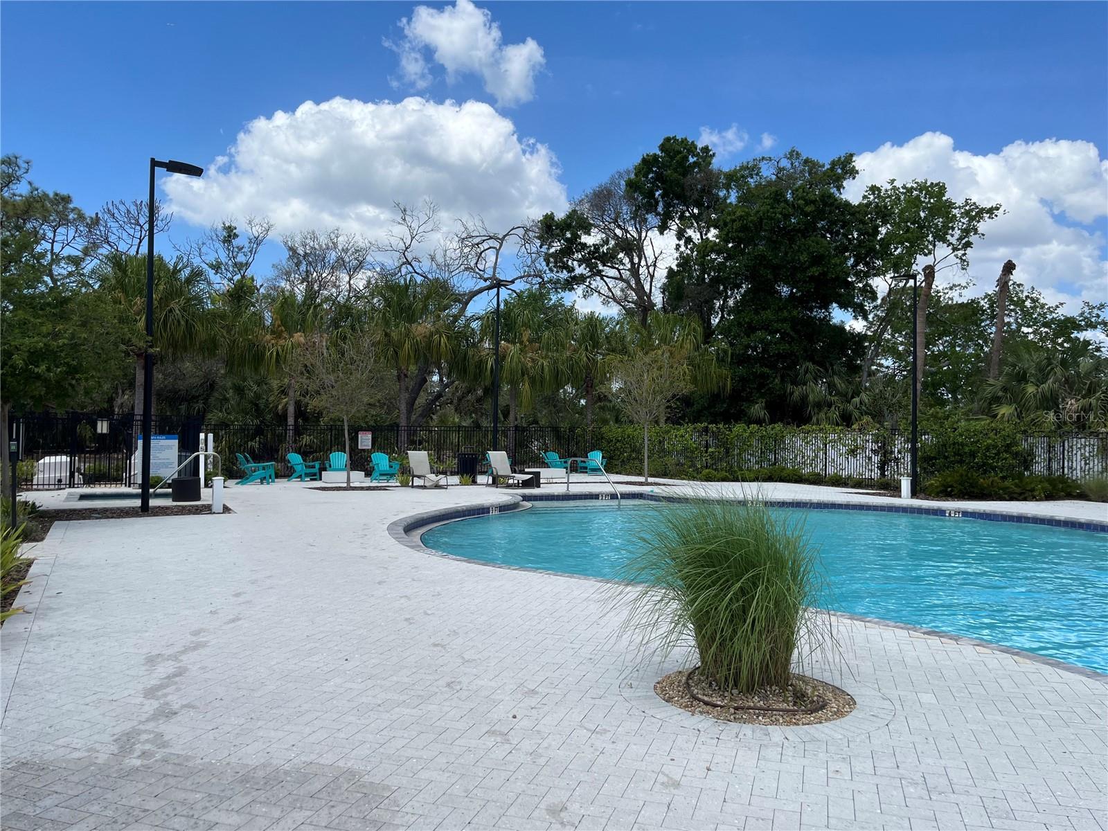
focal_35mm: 26
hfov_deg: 67.3
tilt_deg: +1.2
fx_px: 832
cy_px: 416
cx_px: 554
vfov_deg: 53.1
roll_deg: -1.8
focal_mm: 5.1
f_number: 1.6
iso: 50
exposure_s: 1/3876
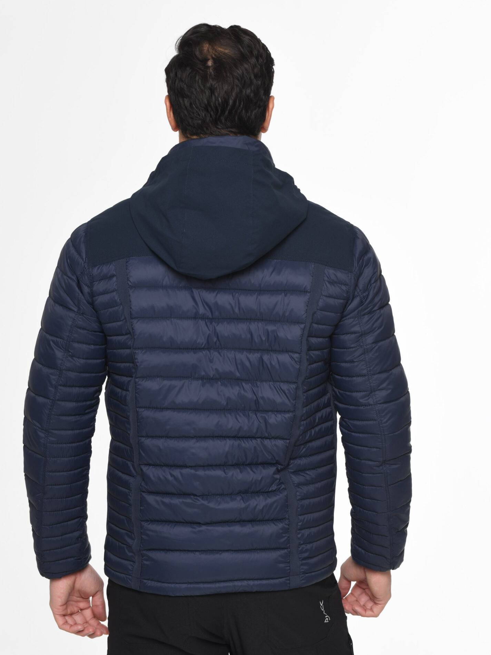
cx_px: 200
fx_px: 1721
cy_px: 306
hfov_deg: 16.2
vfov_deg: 21.5
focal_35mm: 91
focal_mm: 70
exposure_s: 1/160
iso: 100
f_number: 9
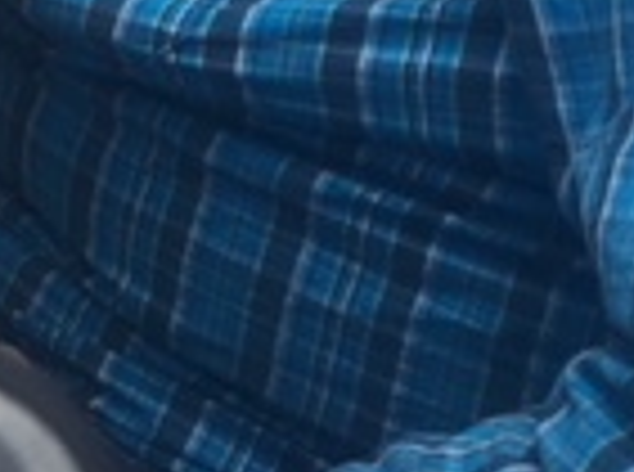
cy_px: -562
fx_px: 2411
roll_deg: -6.4
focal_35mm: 132
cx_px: -778
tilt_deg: -15.3
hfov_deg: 12.5
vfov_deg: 10.1
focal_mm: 4.15
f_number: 2.2
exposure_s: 1/1508
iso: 25
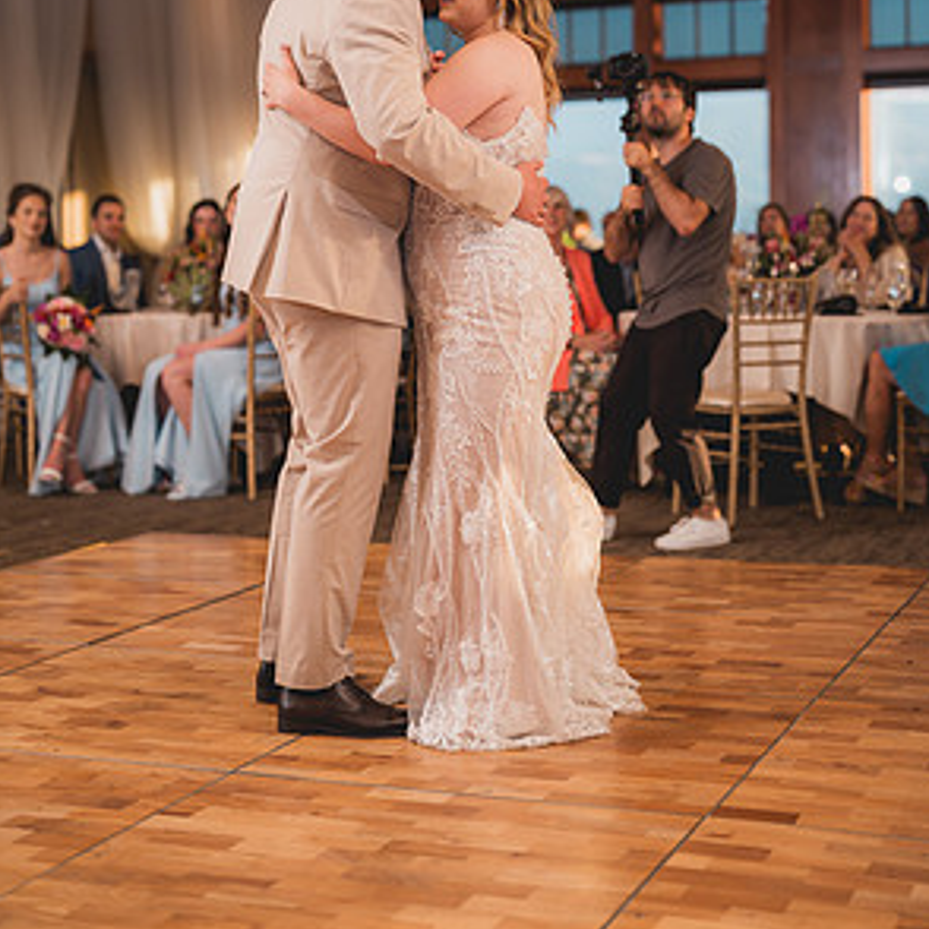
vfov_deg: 26.2
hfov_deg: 26.5
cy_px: 231
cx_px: 461
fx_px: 1974
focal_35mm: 65
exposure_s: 1/250
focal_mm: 50
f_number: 1.8
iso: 125
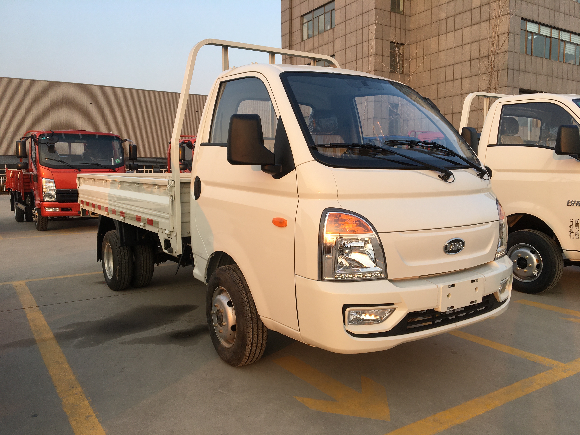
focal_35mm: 29
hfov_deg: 61.7
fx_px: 486
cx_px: 290
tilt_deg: -4.7
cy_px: 218
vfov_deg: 48.2
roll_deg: +0.8
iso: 25
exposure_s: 1/388
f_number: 2.2
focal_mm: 4.15
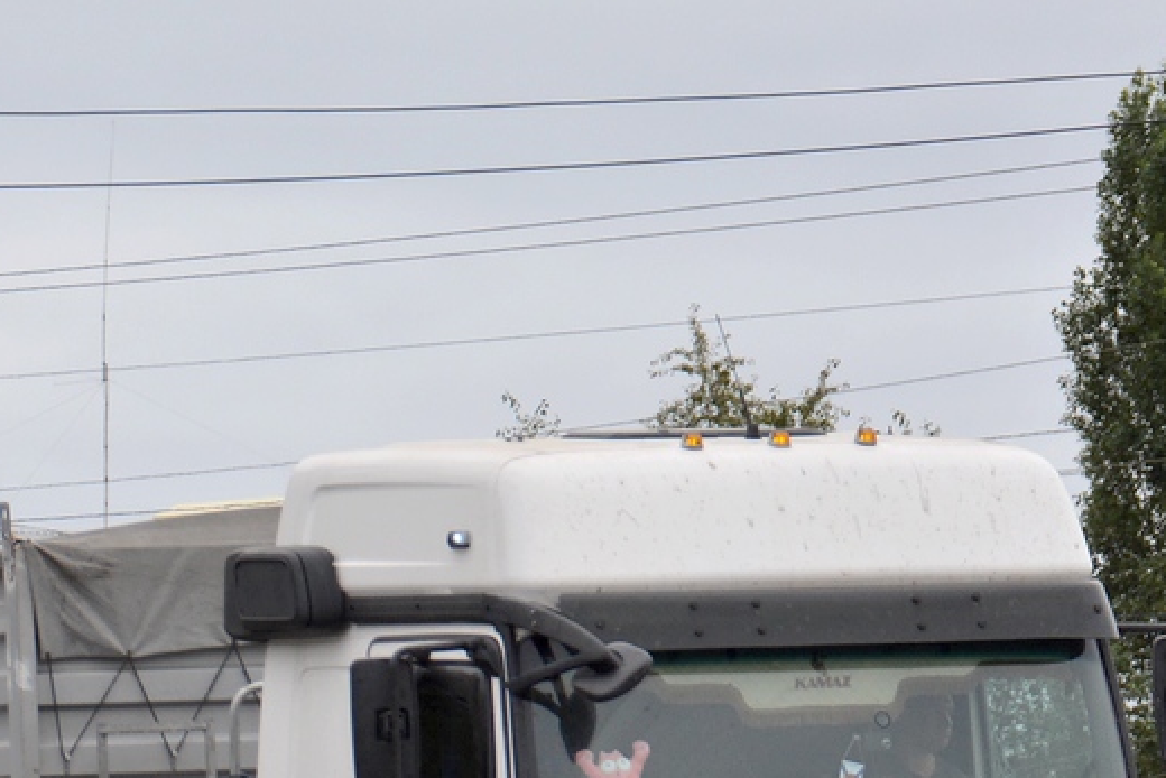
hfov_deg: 6.6
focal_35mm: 311
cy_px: 751
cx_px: 382
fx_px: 10075
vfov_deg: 4.4
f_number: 5.3
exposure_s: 1/1250
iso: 400
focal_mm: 90
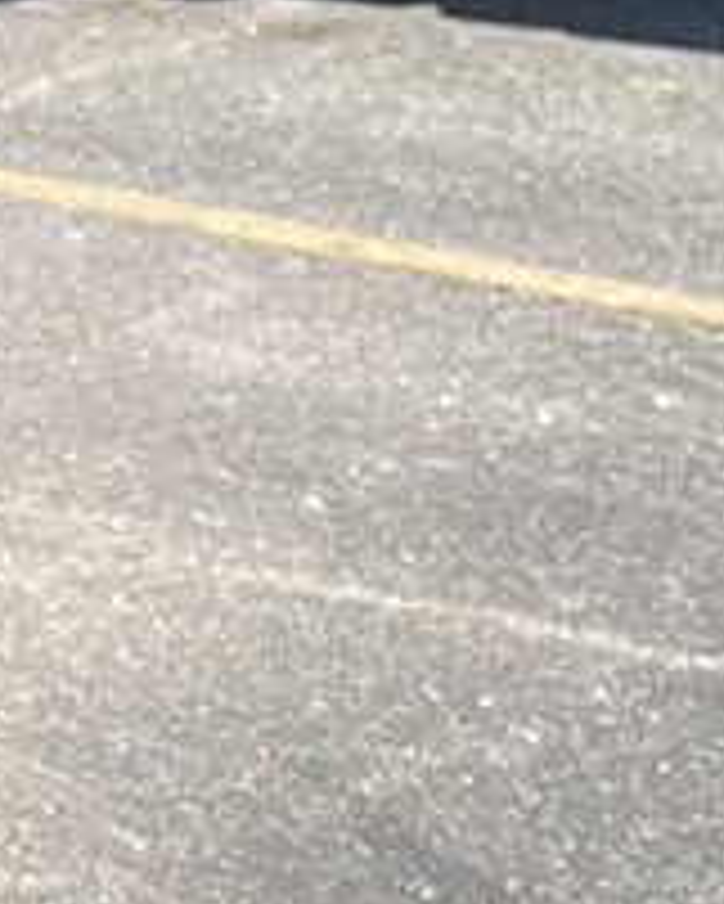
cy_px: -157
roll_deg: -2.0
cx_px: -2838
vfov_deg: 7.9
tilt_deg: -11.7
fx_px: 6477
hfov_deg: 5.1
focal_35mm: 242
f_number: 1.6
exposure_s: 1/1186
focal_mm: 5.1
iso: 50
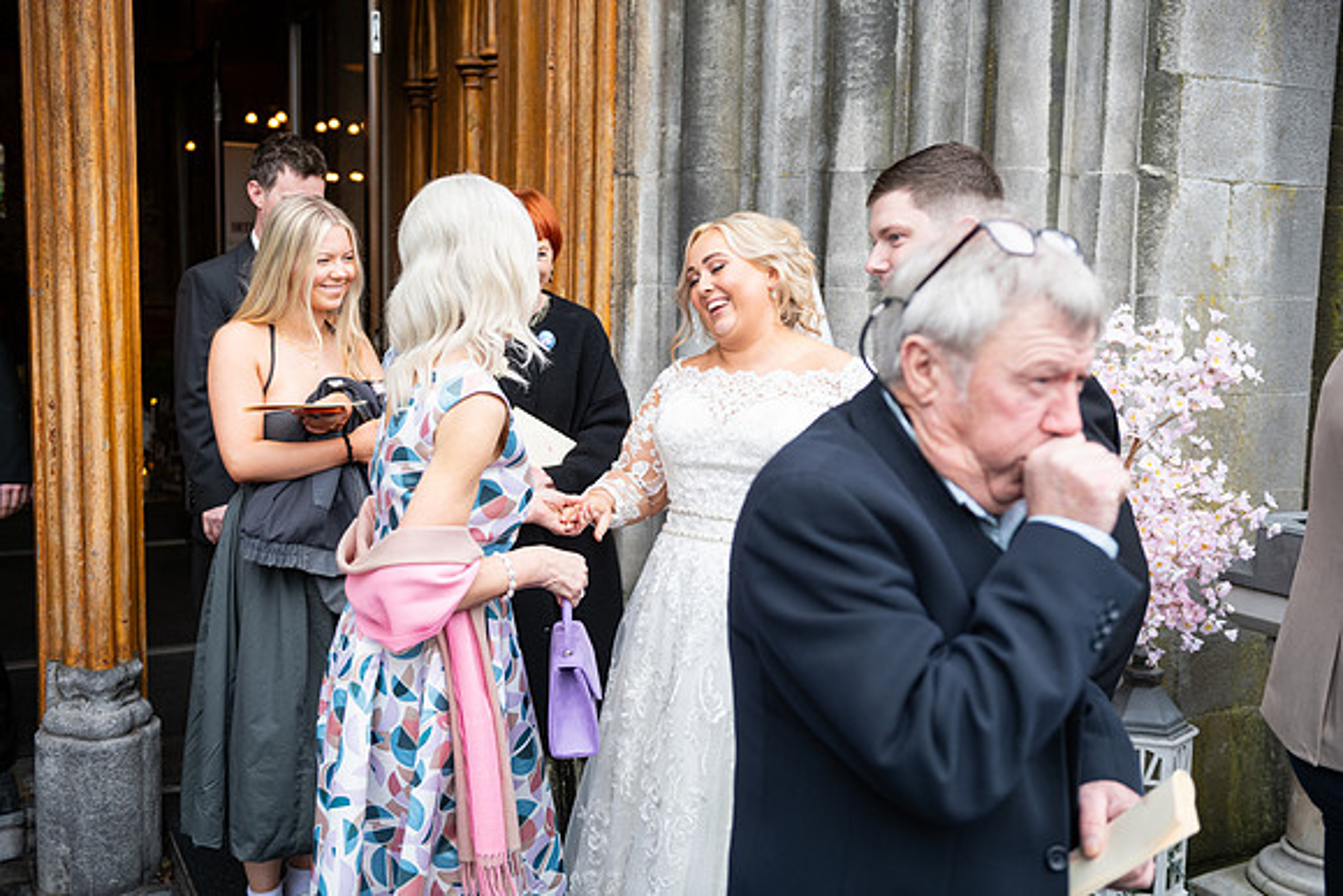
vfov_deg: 36.9
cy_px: 448
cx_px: 672
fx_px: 1343
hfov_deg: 53.1
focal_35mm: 36
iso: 125
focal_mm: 36
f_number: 3.5
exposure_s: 1/160
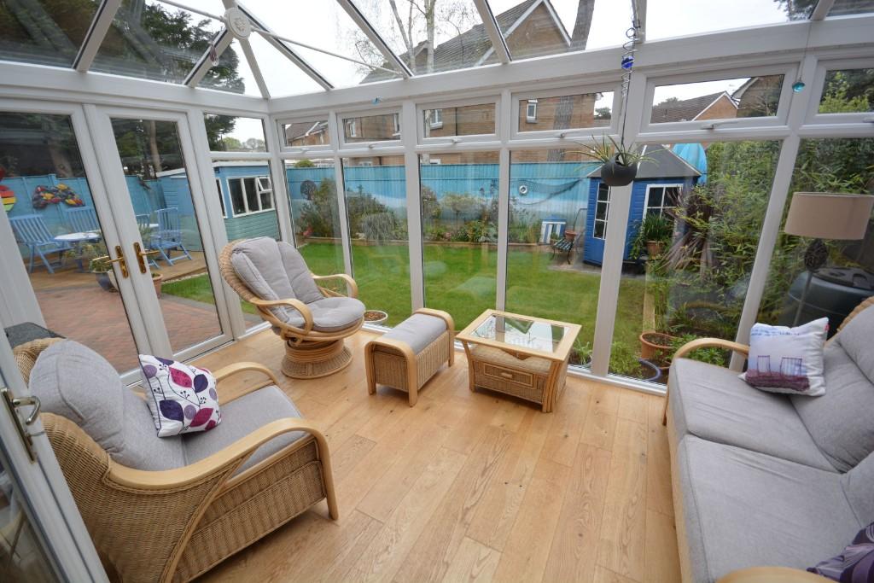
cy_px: 292
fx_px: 364
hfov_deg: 100.4
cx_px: 437
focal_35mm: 15
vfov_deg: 77.3
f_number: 7.1
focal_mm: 10
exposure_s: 1/200
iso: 200
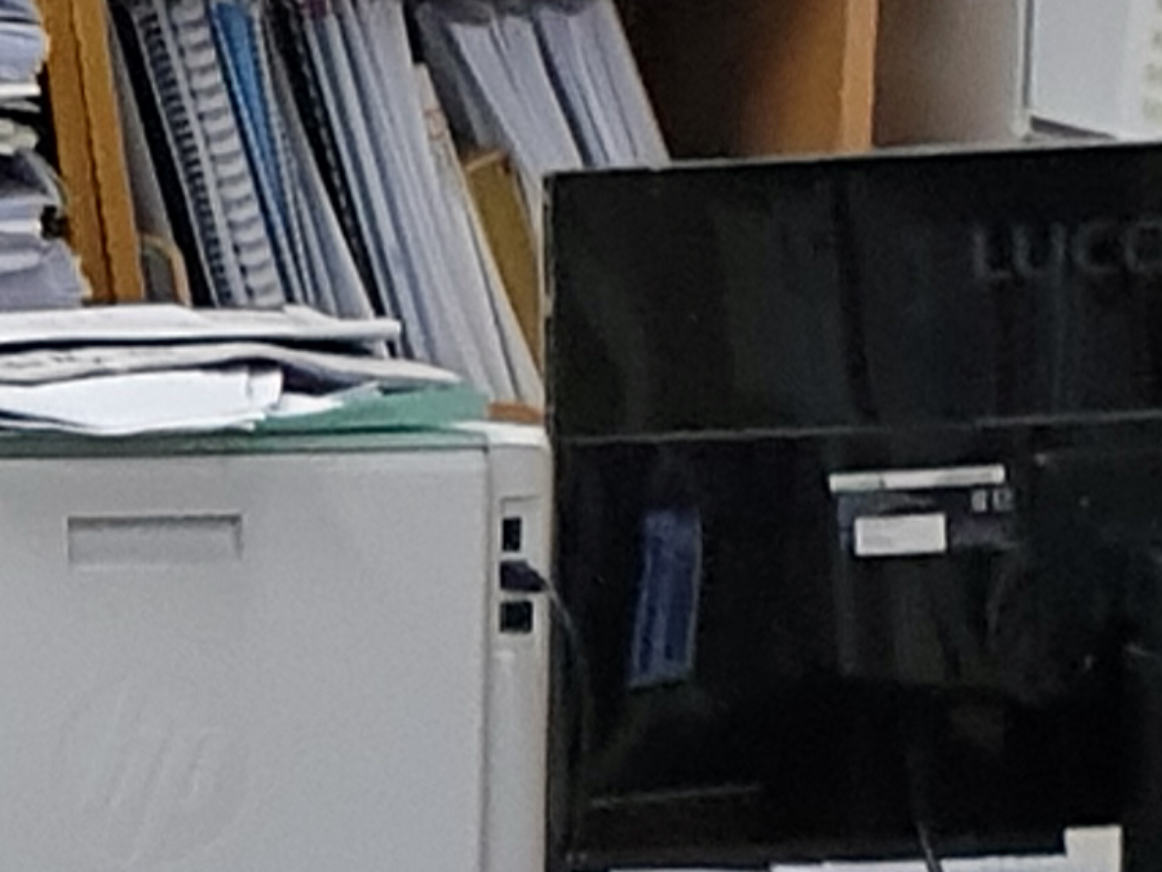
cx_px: -1885
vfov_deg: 10.7
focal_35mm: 139
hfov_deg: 11.1
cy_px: 411
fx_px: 4667
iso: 160
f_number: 2.4
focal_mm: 4.3
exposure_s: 1/120
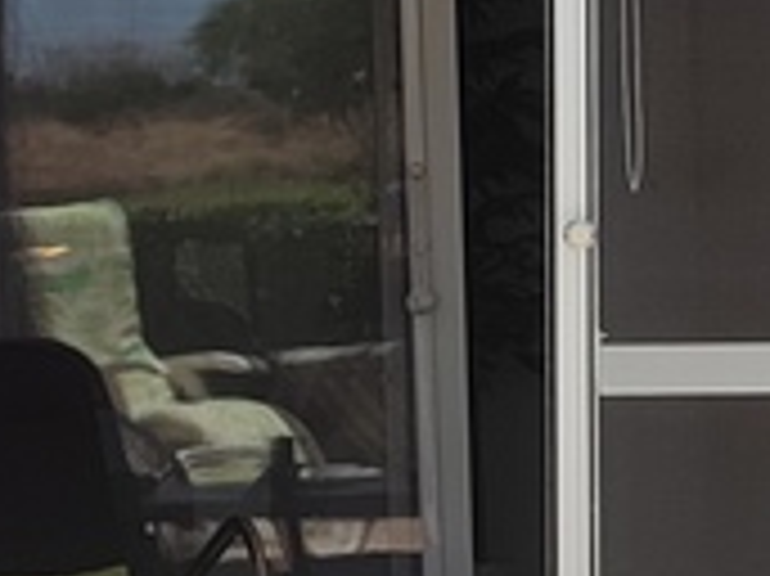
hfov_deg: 10.5
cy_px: 86
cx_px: 689
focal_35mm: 187
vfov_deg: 7.9
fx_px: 4157
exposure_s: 1/788
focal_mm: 6.04
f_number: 1.9
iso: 50
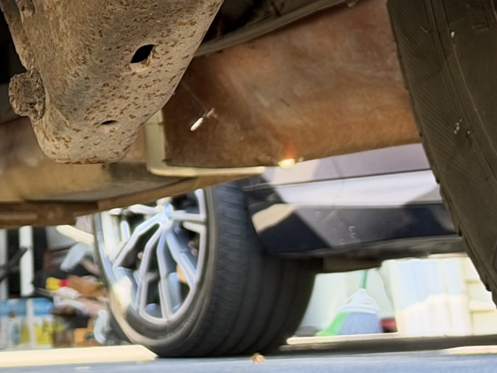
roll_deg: +3.3
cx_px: -457
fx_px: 1953
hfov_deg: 12.9
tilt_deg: +15.6
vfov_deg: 10.6
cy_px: -144
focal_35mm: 136
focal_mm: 6.93
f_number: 1.8
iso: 200
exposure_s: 1/121
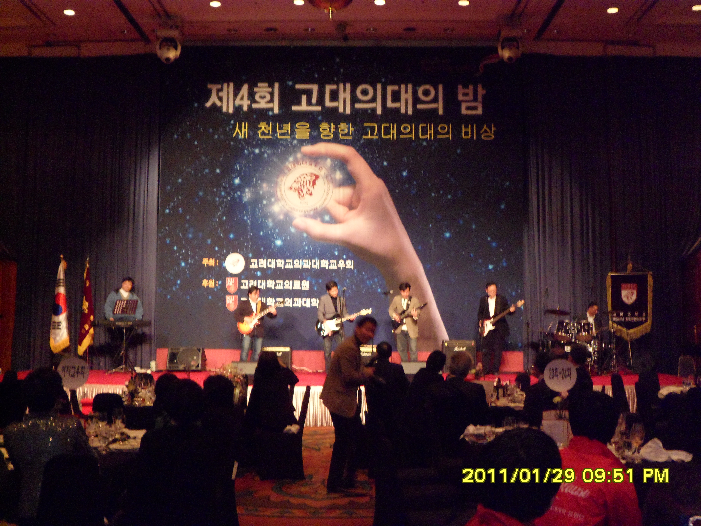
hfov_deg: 42.9
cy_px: 263
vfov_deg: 32.9
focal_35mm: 44
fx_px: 891
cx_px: 350
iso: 480
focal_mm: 7.8
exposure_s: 1/8
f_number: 4.5
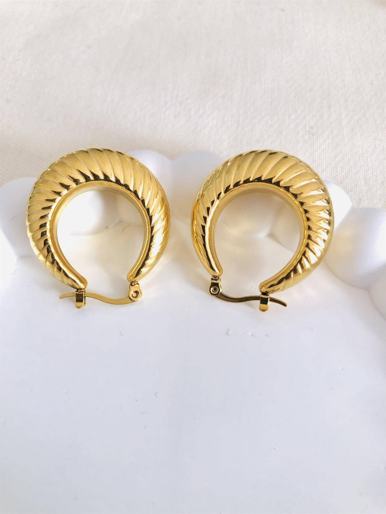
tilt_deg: -59.3
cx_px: 193
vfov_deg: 63.4
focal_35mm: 28
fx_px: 416
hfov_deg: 49.7
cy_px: 257
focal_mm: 3.99
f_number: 1.8
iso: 25
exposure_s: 1/40
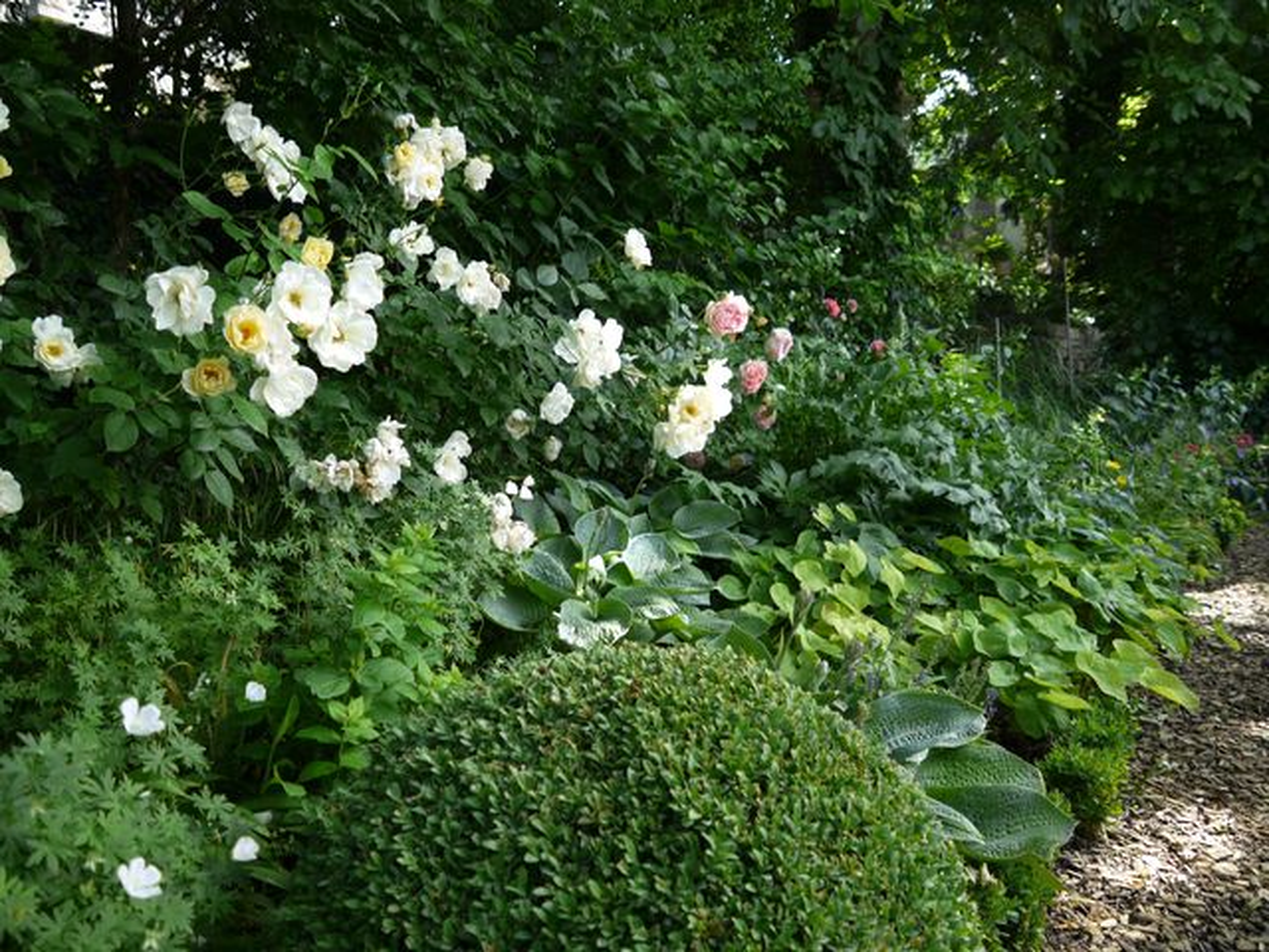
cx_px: 634
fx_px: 1026
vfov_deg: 49.7
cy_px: 476
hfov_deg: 63.4
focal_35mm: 28
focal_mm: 14
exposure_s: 1/80
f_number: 4
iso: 100
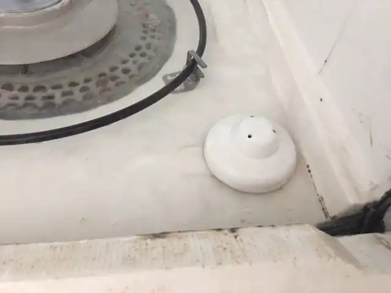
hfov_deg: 61.7
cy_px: 146
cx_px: 196
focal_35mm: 29
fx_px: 328
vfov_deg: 48.2
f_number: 2.2
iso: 50
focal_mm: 4.15
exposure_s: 1/4
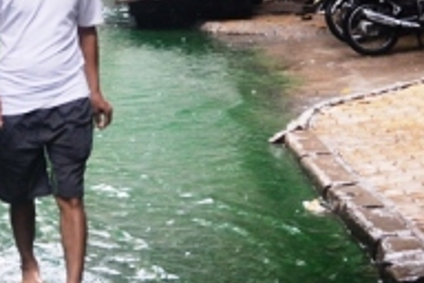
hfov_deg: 16.6
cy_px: 105
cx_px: 1
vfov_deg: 11.3
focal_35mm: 121
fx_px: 1425
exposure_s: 1/30
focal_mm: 30
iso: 500
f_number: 5
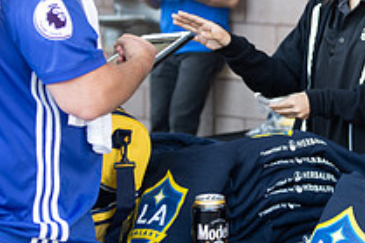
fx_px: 1266
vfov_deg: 10.9
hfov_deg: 16.1
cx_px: 348
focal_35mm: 125
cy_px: 50
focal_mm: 45
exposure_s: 1/80
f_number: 2.8
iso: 250
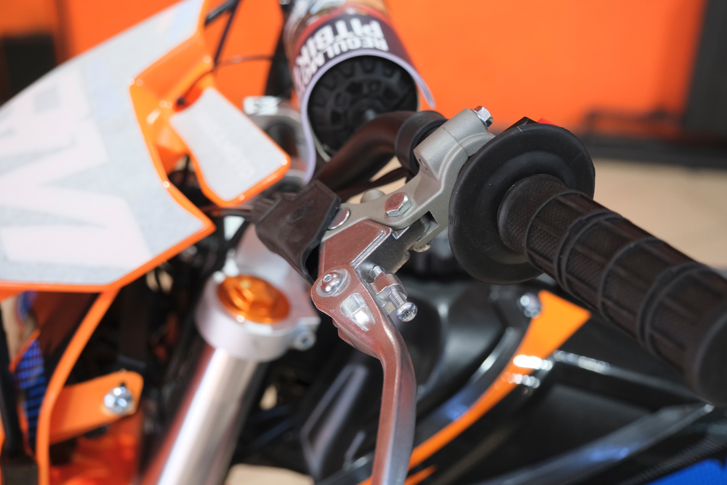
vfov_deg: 29.2
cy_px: 242
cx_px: 364
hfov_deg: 42.7
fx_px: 929
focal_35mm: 46
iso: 1600
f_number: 4
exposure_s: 1/100
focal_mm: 30.8
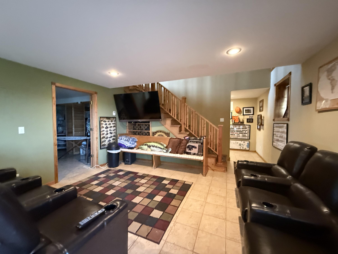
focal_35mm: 14
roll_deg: -2.7
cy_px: 127
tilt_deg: +1.0
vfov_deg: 85.7
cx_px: 169
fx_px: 137
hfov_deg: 102.1
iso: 1000
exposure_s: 1/40
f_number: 2.2
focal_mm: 2.22
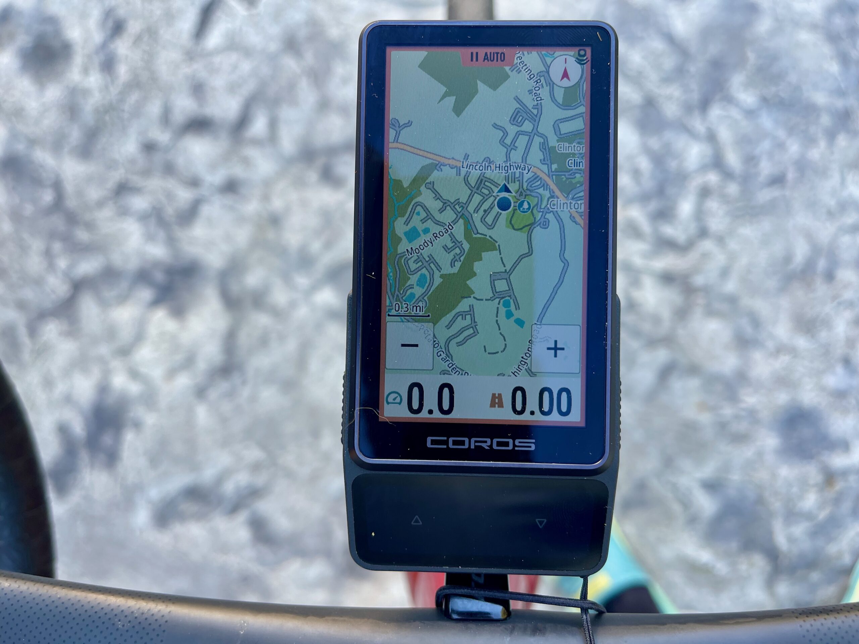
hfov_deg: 69.4
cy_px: 322
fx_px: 620
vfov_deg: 54.9
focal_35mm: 25
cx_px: 430
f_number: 1.6
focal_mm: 5.1
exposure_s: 1/121
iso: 50
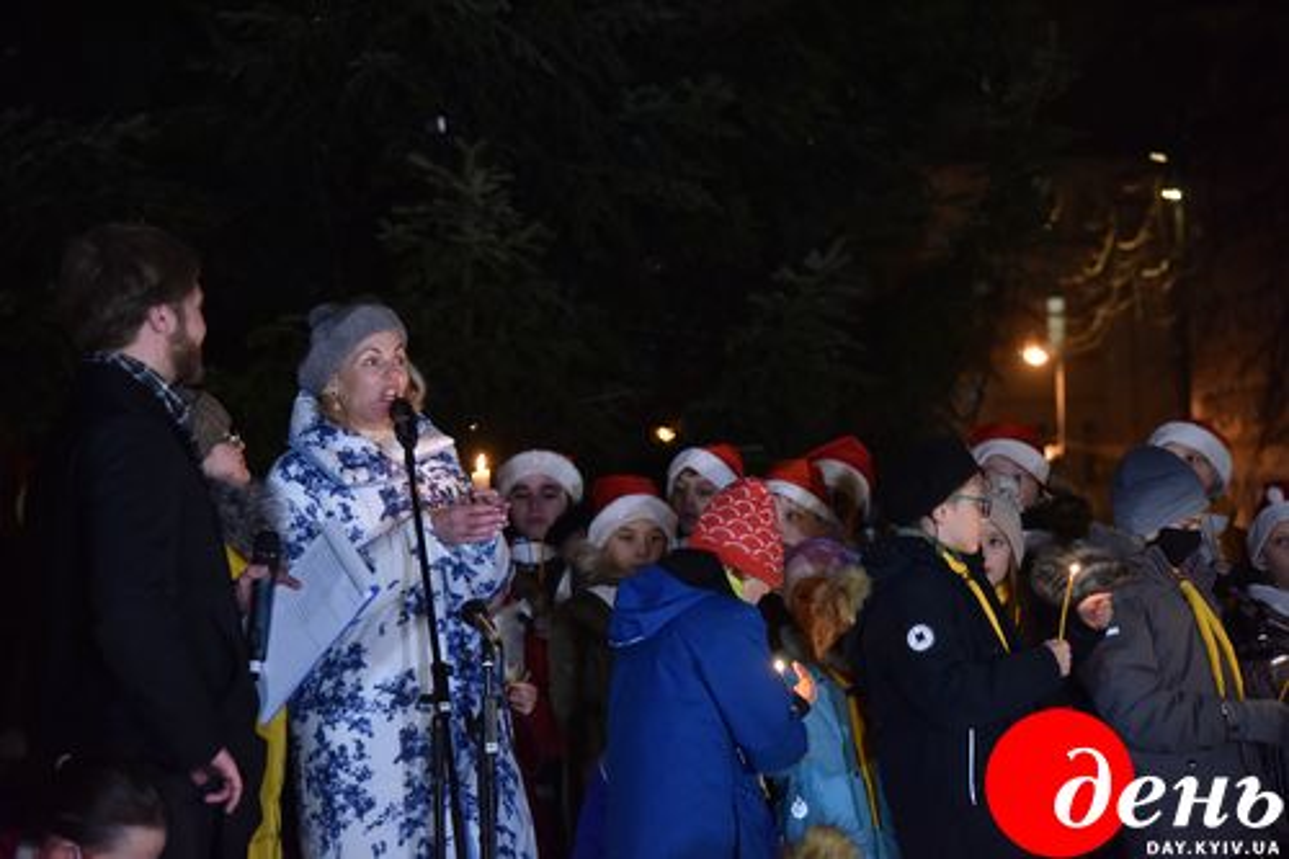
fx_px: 2935
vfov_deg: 16.6
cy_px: 430
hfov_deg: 24.8
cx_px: 644
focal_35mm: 82
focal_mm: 82
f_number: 4
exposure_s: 1/60
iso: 2000
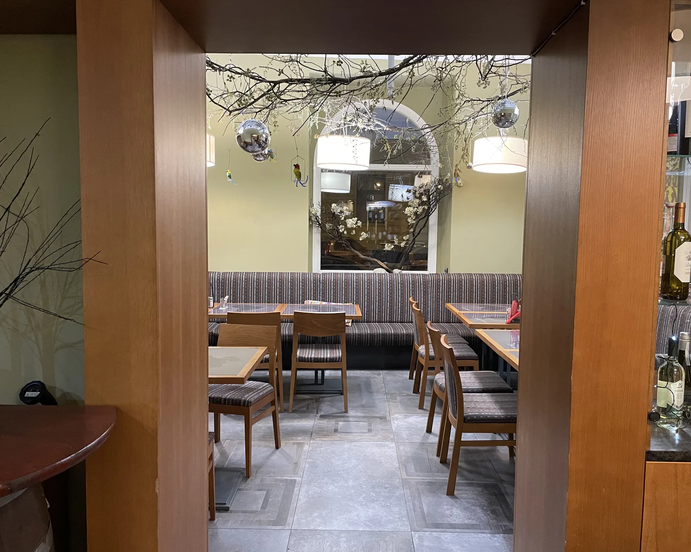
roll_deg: -0.6
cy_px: 279
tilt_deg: -5.0
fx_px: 573
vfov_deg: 51.5
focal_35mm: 28
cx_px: 348
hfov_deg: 62.2
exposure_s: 1/33
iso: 400
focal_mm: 4.2
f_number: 1.6
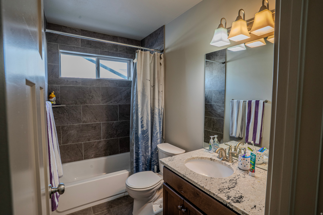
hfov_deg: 93.3
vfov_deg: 70.4
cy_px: 108
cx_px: 162
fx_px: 153
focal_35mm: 17
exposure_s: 1/50
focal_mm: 17
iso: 1000
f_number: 9
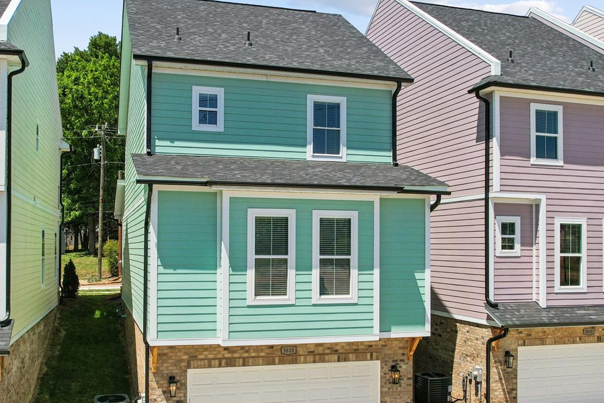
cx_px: 267
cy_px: 270
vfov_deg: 35.6
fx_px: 621
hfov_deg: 51.8
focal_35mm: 37
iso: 150
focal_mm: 8.4
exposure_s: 1/500
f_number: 2.8
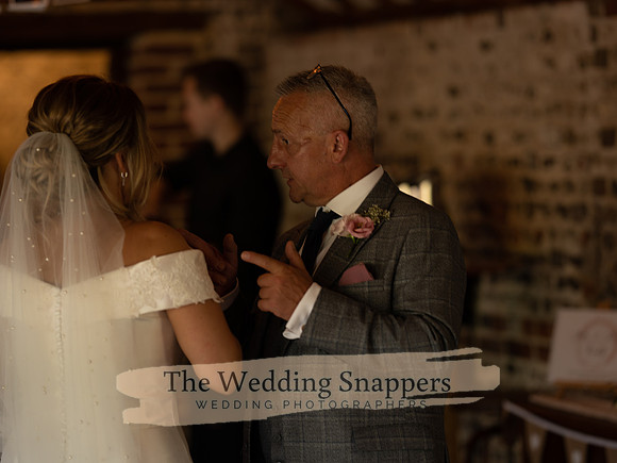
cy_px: 232
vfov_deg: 10.2
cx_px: 308
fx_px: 2603
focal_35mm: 146
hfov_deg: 13.5
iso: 125
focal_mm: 135
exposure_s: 1/100
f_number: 2.2
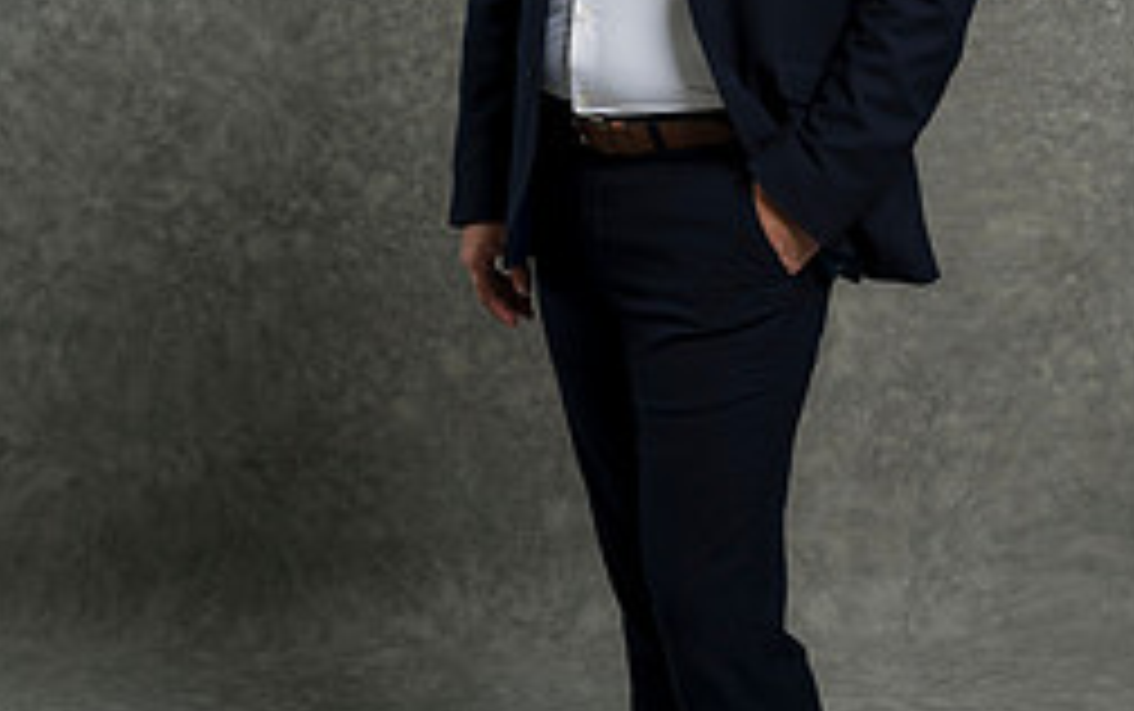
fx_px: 3093
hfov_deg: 20.8
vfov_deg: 13.1
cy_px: 153
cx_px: 648
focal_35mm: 100
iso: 125
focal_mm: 55
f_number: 4
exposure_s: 1/160
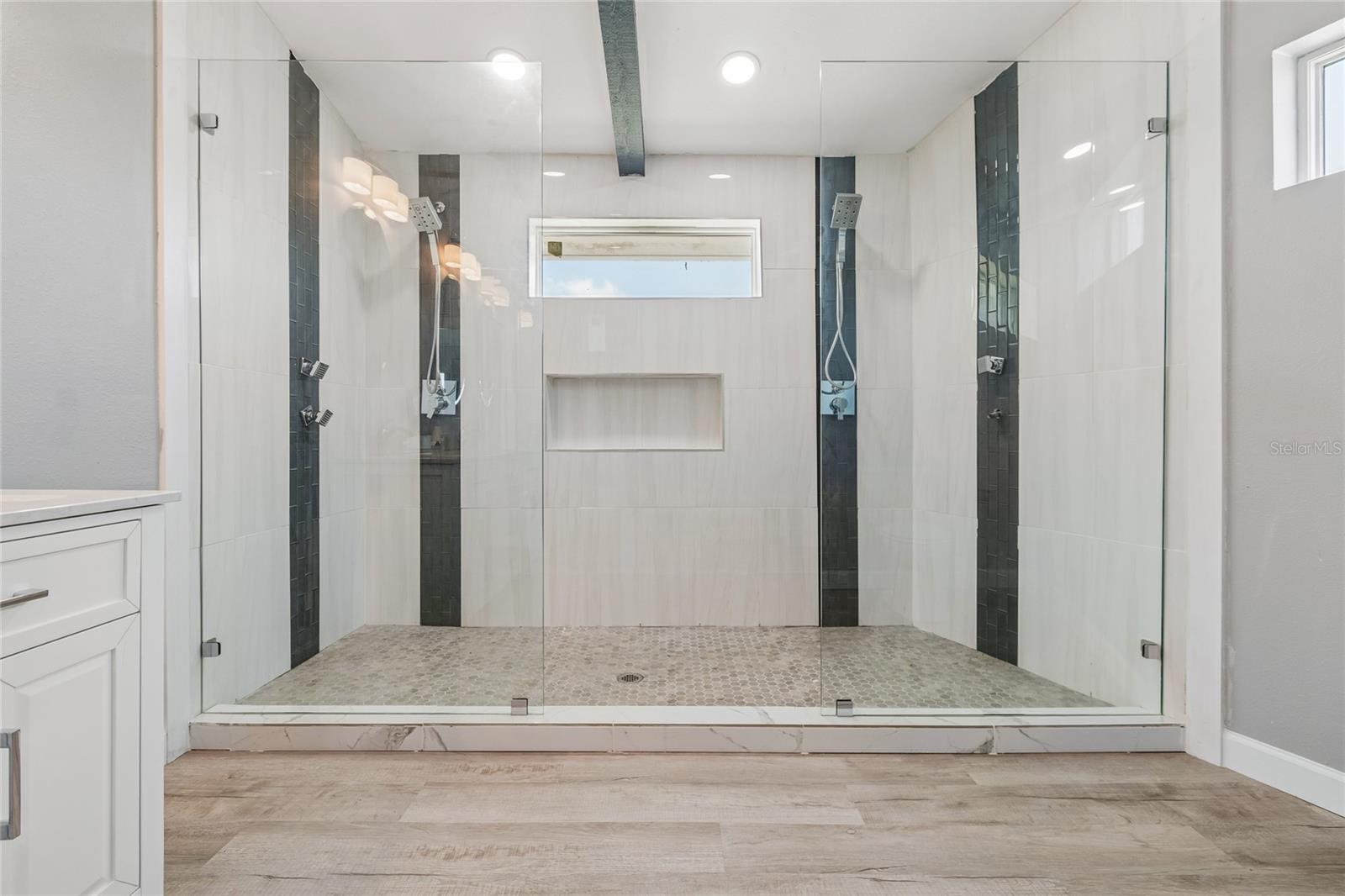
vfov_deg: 77.3
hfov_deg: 100.4
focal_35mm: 15
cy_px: 448
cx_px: 672
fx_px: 560
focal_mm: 10
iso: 100
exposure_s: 1/8
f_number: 7.1
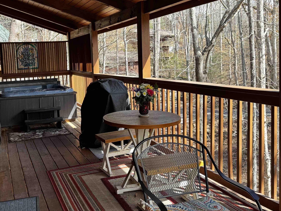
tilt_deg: -4.4
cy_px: 76
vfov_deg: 39.3
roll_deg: +2.6
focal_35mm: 36
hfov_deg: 50.6
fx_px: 292
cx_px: 98
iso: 80
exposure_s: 1/354
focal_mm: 6.76
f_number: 1.78
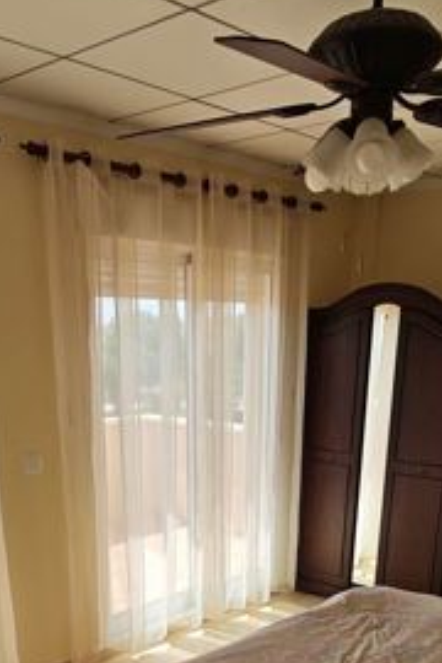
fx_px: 700
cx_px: 227
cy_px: 614
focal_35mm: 38
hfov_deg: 35.1
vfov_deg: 45.3
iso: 50
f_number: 2.2
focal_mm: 2.16
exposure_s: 1/208
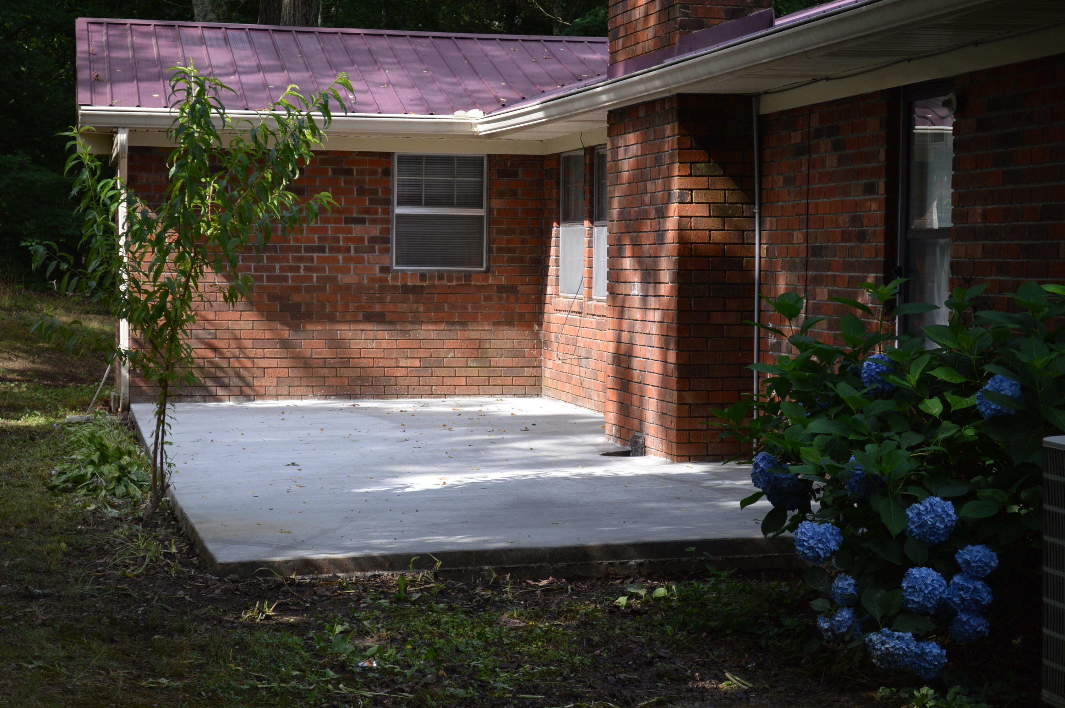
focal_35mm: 75
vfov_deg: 18.1
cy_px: 354
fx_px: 2217
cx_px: 532
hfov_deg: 27.0
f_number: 6.3
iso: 100
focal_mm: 50
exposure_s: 1/160
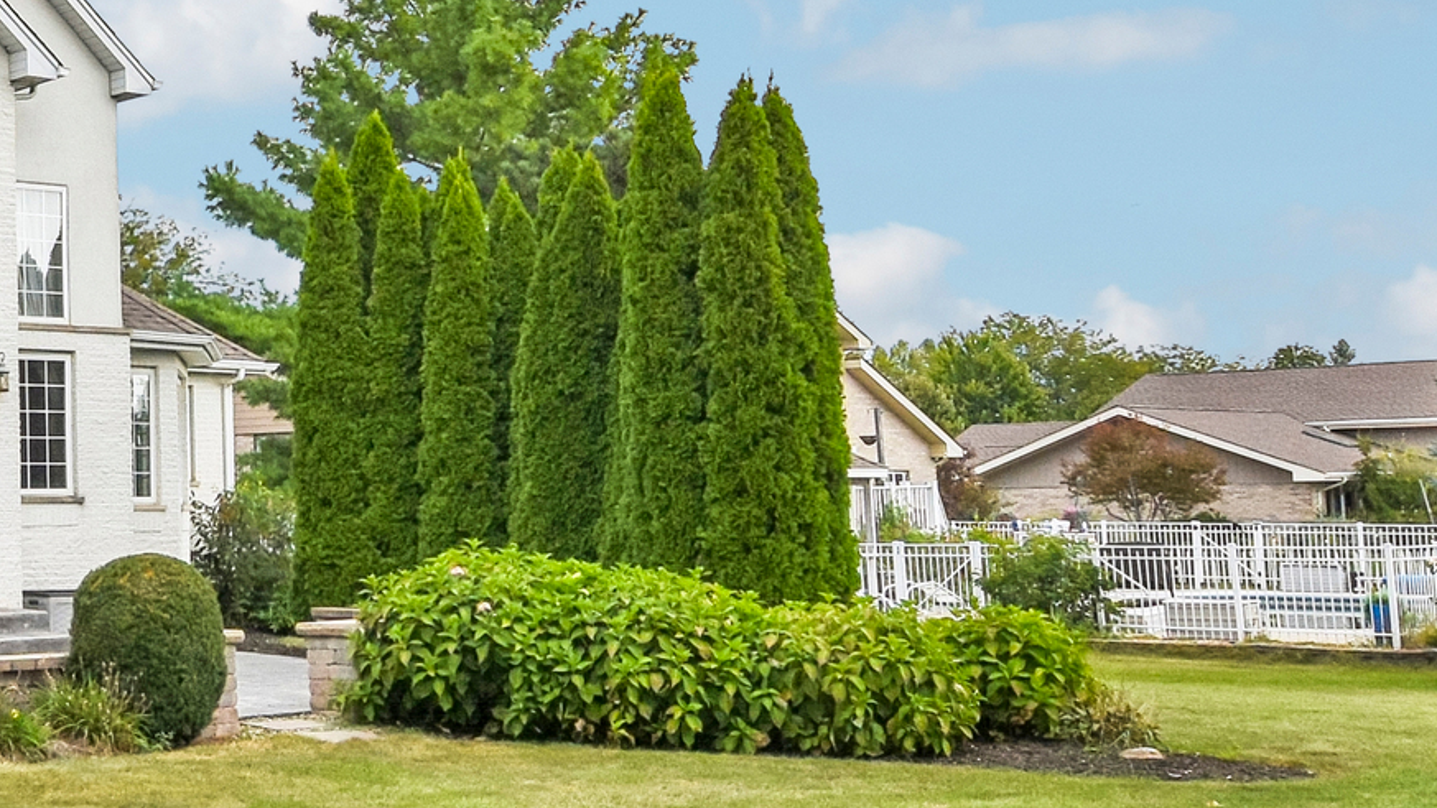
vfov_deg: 22.0
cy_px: 199
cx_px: -81
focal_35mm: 54
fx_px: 2058
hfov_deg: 34.2
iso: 400
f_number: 8
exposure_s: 1/800
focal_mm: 10
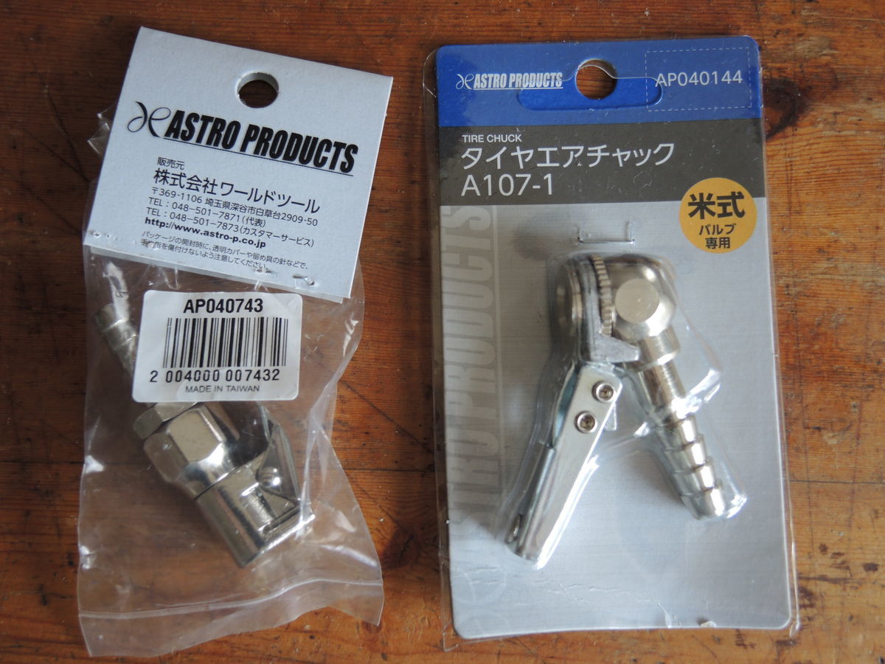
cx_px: 442
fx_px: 1074
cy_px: 332
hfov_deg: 44.8
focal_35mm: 42
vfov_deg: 34.3
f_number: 2.5
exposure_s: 1/50
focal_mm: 9
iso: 160
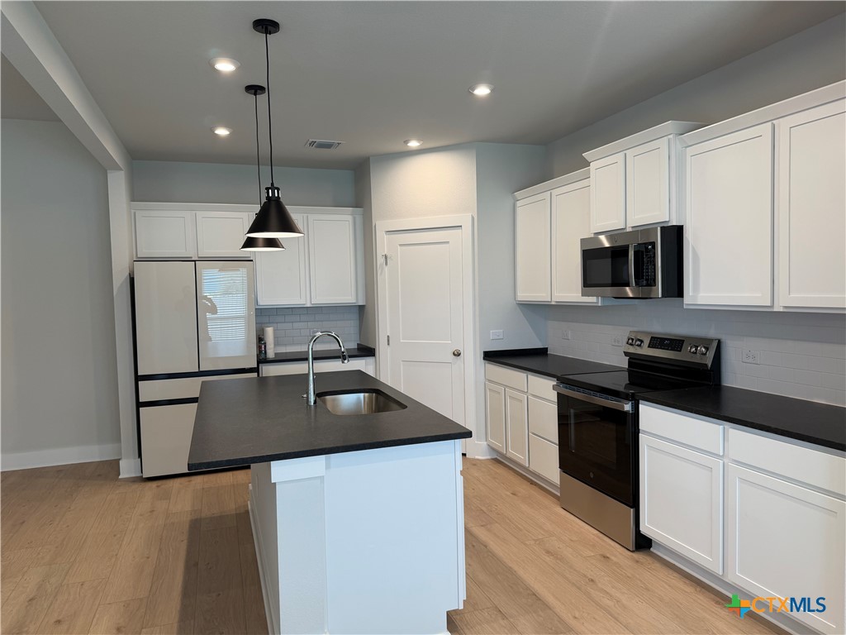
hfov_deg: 71.6
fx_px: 587
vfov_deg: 56.8
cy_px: 318
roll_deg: +1.3
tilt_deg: -3.0
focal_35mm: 24
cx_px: 423
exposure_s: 1/120
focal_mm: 6.76
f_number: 1.78
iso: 100
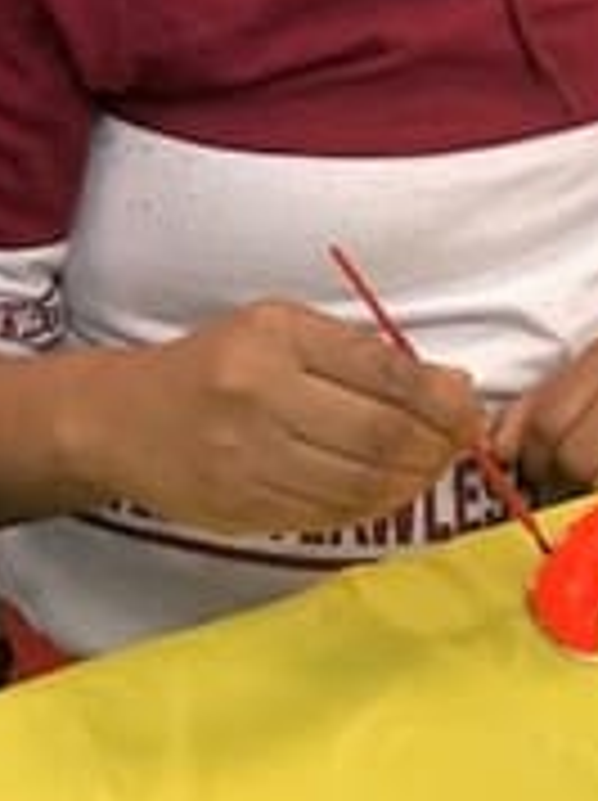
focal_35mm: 84
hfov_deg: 17.2
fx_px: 1939
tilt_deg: -31.0
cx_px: 558
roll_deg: +0.8
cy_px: 169
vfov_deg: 23.0
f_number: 1.8
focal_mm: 3.99
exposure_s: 1/15
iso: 50
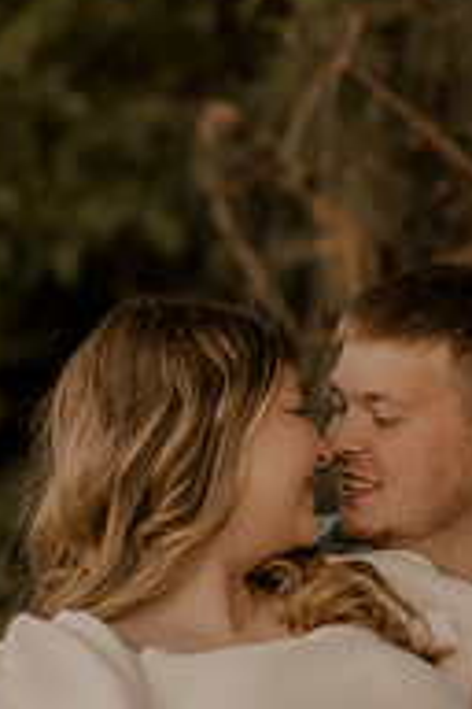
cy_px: 451
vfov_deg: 17.5
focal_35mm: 117
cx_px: 393
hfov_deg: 11.7
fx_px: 2301
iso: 200
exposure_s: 1/1000
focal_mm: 50
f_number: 1.4
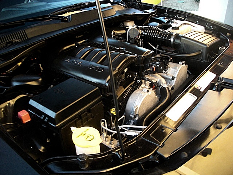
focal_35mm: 36
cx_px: 116
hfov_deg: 51.4
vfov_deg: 39.7
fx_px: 242
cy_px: 88
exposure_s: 1/100
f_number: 2.8
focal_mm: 6.3
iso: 400
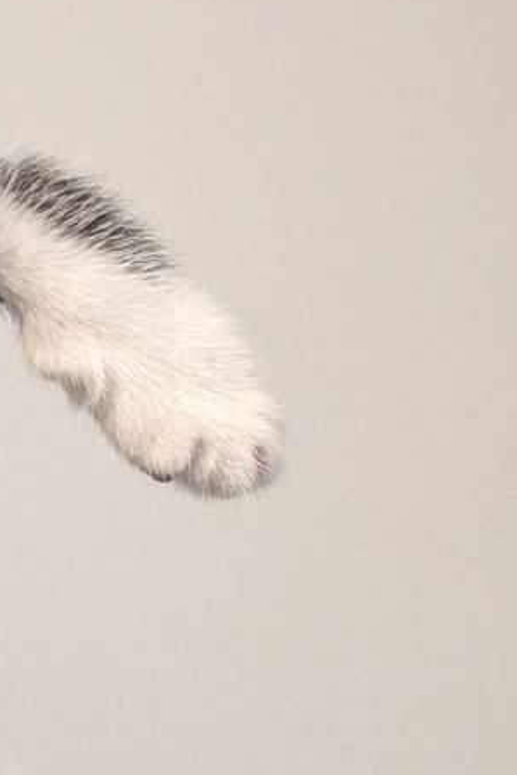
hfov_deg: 17.2
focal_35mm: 76
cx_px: -102
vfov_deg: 26.6
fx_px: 1636
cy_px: 409
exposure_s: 1/120
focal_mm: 4.53
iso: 467
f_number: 1.7
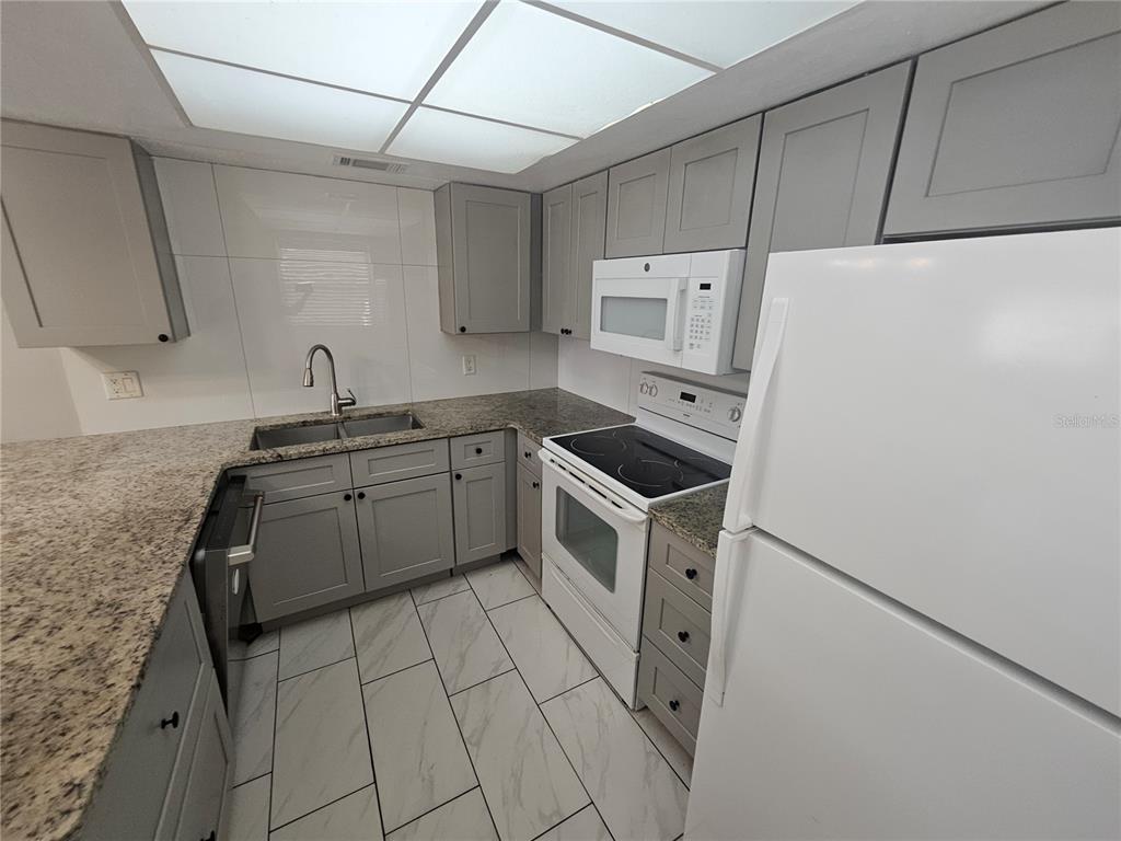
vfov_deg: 89.9
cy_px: 420
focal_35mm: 13
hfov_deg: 106.2
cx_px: 560
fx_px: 421
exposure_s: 1/60
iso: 100
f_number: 2.2
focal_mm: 1.7
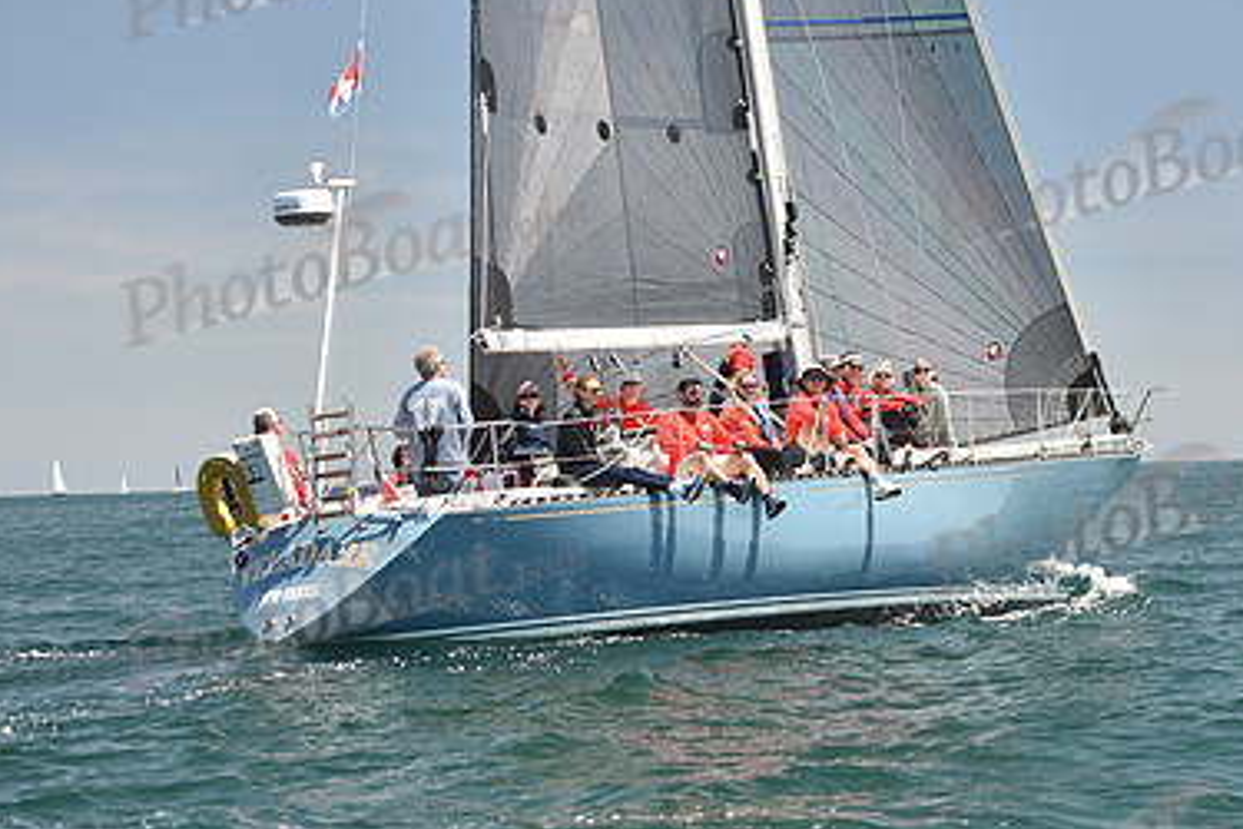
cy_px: 386
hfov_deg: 17.6
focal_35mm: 116
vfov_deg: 11.8
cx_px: 762
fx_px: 4005
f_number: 3.5
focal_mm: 75
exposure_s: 1/800
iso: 250
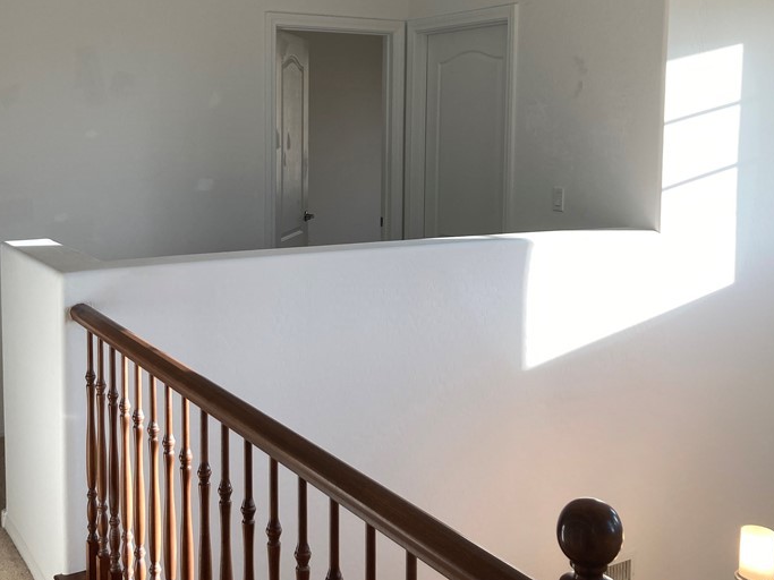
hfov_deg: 44.8
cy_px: 198
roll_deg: -1.2
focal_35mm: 42
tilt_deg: -1.6
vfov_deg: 34.1
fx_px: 939
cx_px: 354
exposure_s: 1/120
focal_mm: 3.99
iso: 25
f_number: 1.8
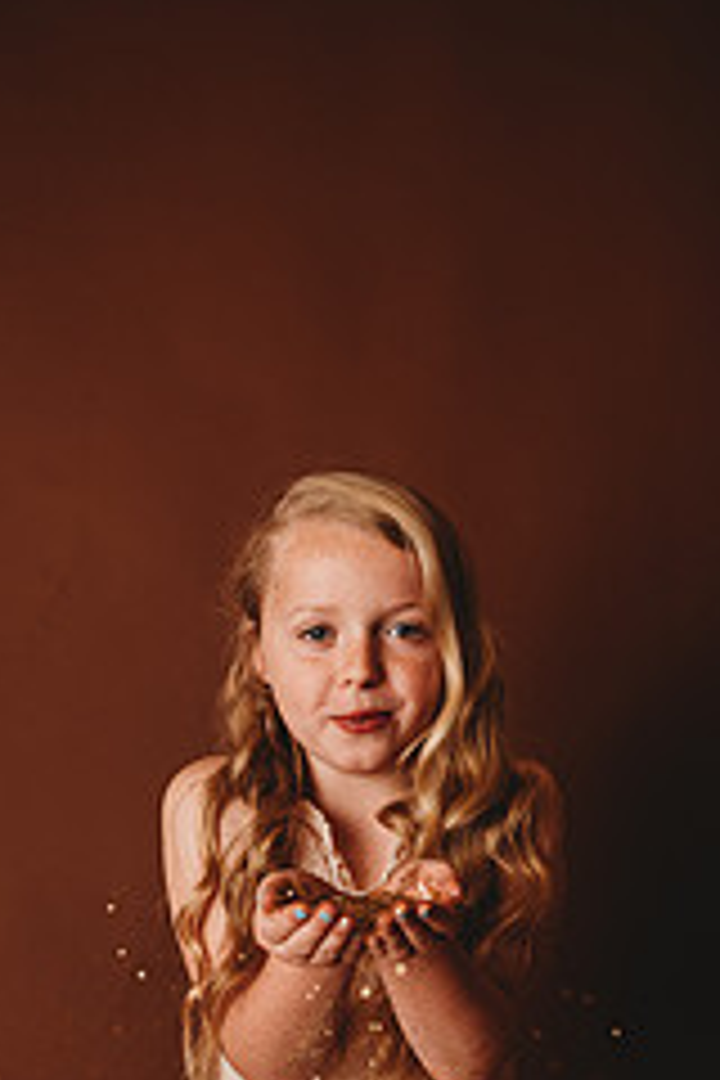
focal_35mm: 45
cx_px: 387
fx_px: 1350
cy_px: 886
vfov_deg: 41.5
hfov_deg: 29.9
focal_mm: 24
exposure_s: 1/160
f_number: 2.5
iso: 100
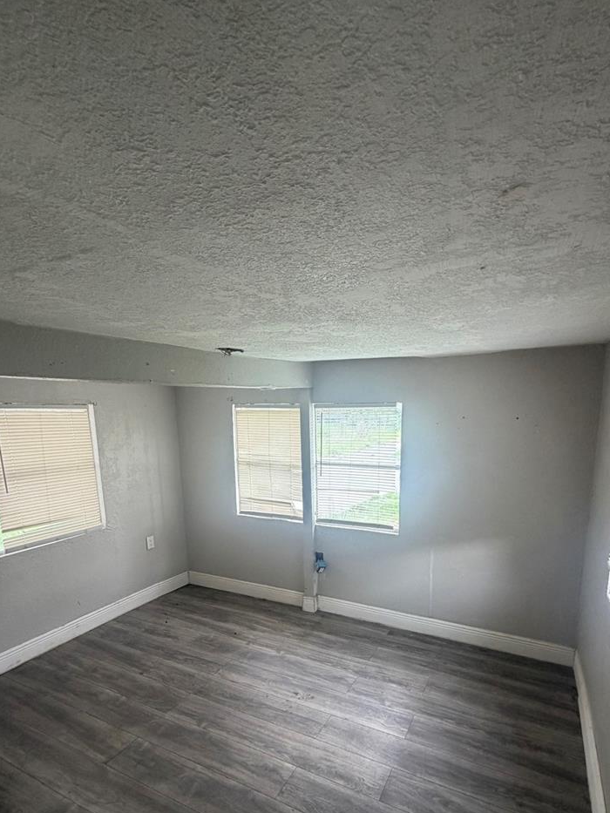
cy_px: 491
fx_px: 423
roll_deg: -1.3
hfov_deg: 71.3
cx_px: 347
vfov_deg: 86.6
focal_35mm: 18
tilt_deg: -10.7
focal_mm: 2.22
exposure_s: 1/121
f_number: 2.2
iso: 200
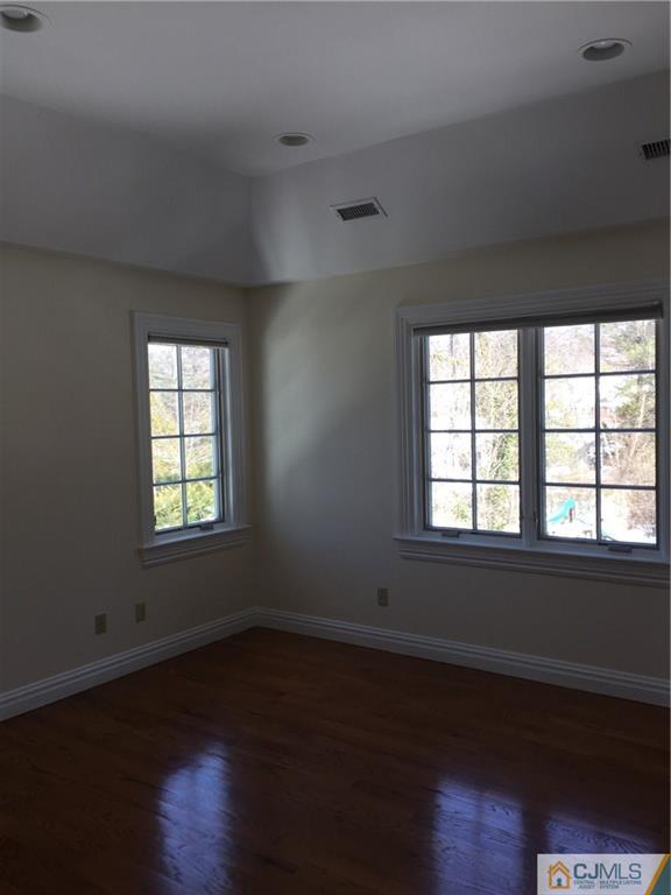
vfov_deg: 61.7
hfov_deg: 48.2
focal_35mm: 29
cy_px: 448
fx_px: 750
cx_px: 336
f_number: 2.2
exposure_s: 1/120
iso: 32
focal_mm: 4.15
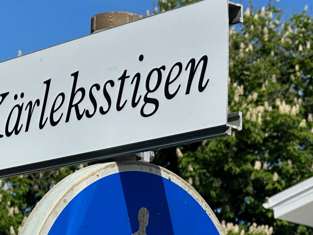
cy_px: 122
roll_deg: -2.1
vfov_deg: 10.6
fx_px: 1266
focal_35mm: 140
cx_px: 96
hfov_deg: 14.1
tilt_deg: +14.6
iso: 32
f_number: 2.8
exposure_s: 1/935
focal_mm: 9
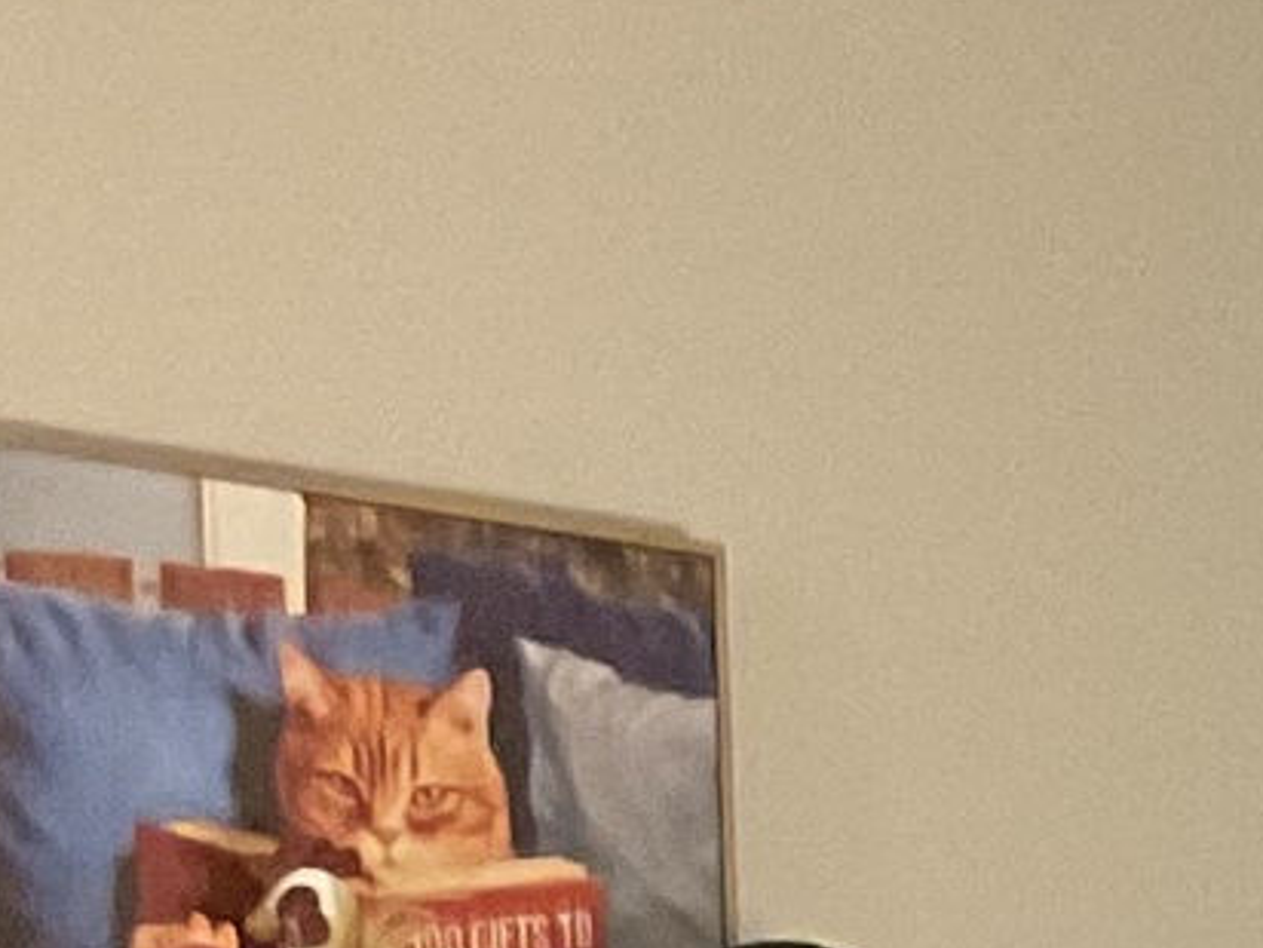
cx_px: 2928
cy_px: 2878
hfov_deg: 8.5
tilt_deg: -7.4
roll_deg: -1.7
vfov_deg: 6.3
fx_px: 7881
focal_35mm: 216
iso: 200
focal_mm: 3
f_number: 1.8
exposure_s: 1/60
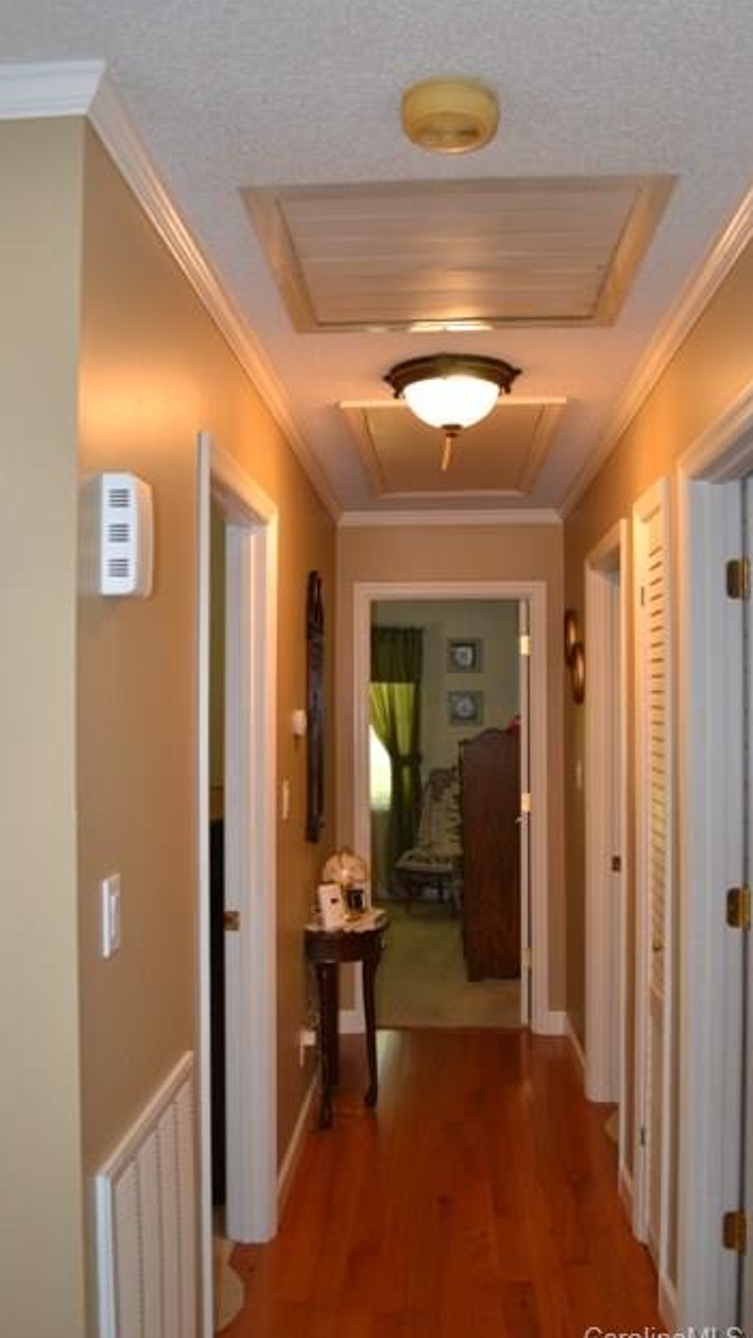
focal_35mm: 29
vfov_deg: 66.1
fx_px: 1029
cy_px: 673
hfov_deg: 40.2
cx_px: 372
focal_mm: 18
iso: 720
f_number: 3.5
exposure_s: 1/60
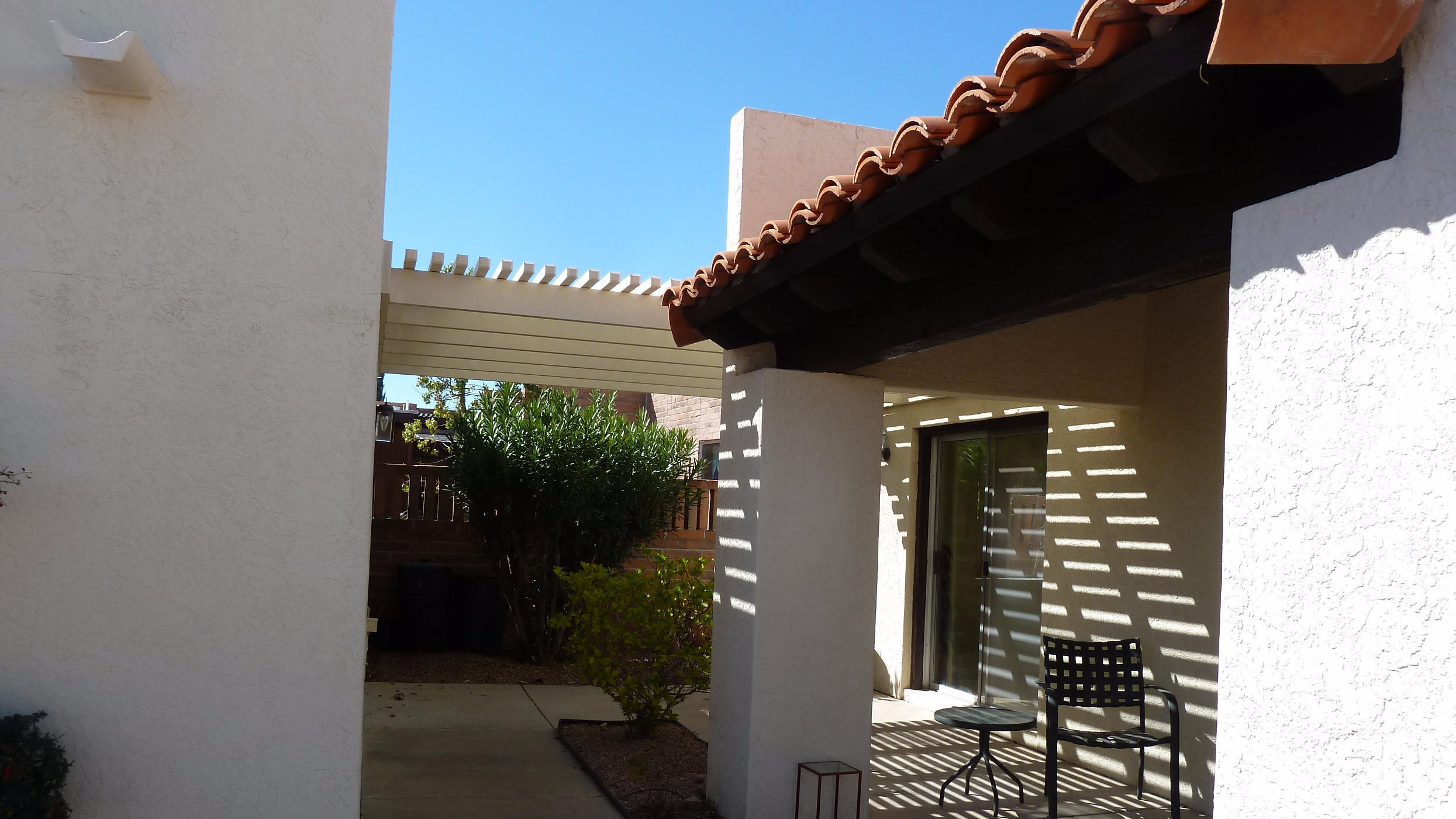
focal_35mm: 28
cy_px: 499
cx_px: 724
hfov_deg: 67.9
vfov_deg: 41.3
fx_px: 1081
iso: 80
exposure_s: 1/400
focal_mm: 4.1
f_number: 4
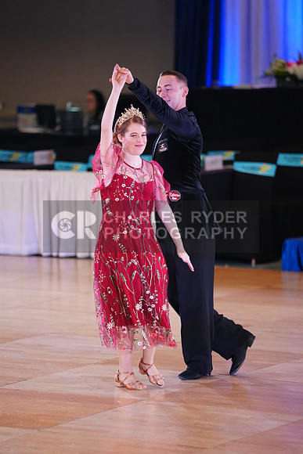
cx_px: 152
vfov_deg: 10.9
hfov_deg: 7.3
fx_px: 2372
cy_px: 227
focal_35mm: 188
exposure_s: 1/500
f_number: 2.8
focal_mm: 188
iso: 2500
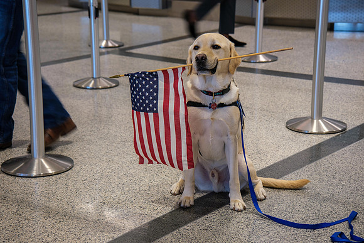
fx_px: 738
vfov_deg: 18.7
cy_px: 122
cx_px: 182
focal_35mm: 73
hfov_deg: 27.7
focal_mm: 48.5
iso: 800
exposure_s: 1/40
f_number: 4
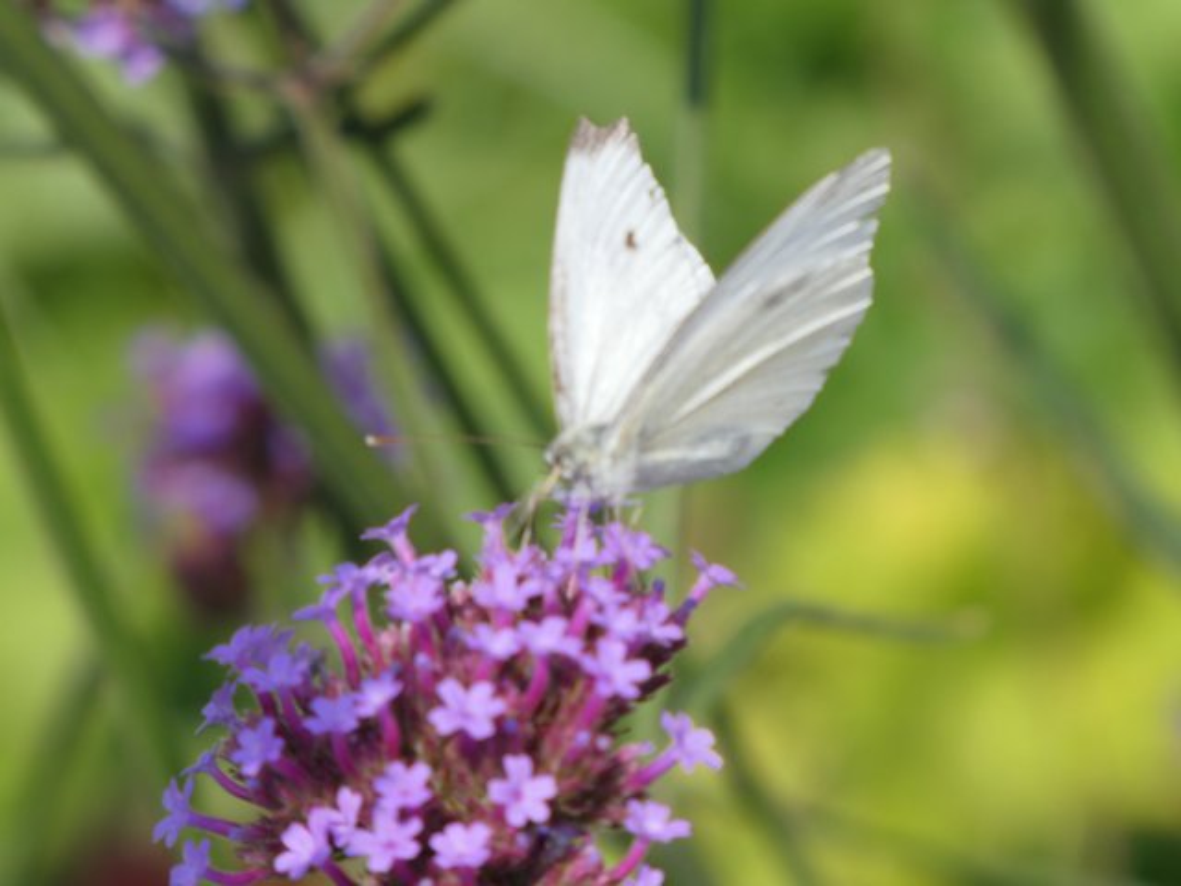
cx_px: 590
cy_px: 443
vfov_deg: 3.5
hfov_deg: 4.6
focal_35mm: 431
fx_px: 14705
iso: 80
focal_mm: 77.3
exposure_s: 1/250
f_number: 6
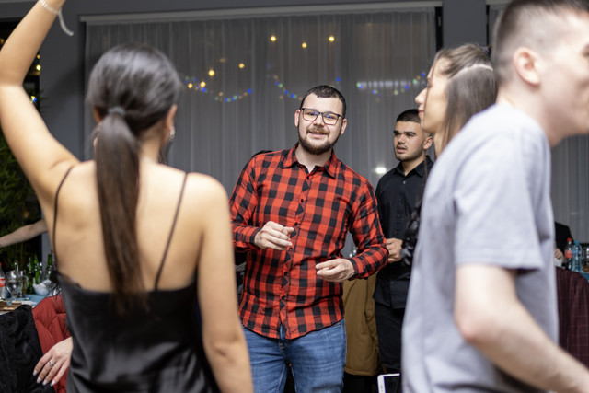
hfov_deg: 43.6
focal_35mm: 45
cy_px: 196
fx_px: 736
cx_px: 294
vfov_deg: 29.9
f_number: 1.4
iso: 500
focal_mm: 30
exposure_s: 1/200
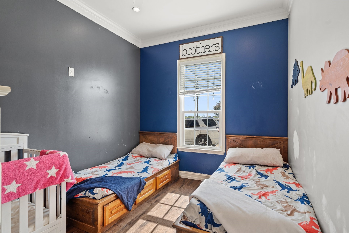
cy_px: 121
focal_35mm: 17
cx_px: 182
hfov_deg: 93.2
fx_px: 165
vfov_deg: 70.4
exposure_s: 1/4
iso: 125
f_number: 8
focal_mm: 16
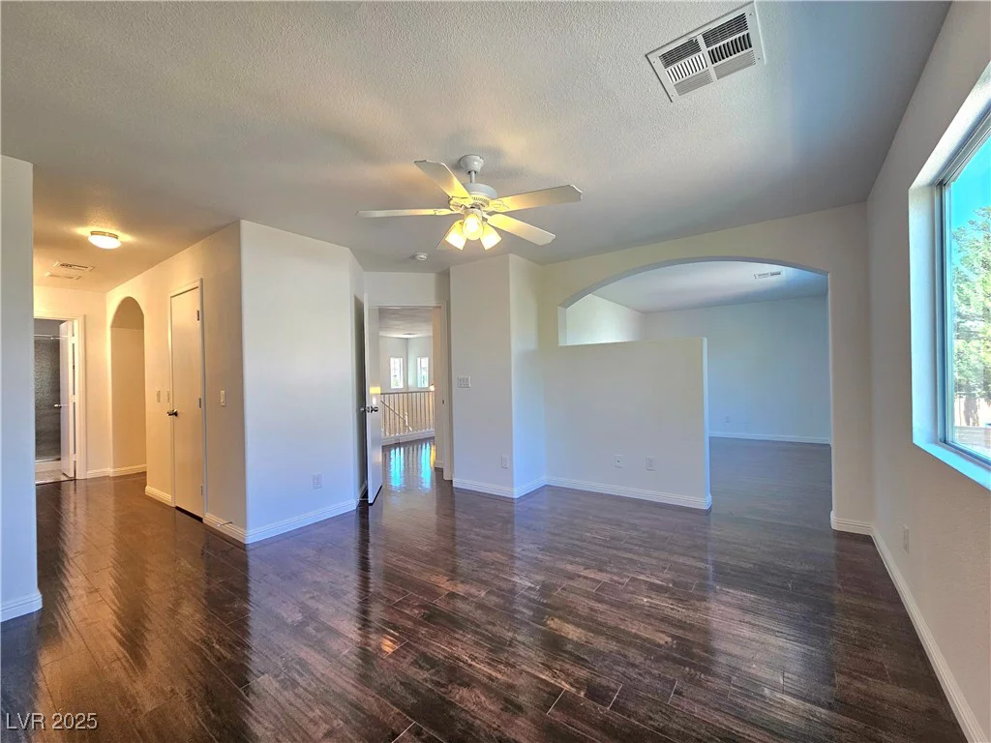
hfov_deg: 106.2
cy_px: 372
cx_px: 496
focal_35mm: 13
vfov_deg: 89.9
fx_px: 372
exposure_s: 1/60.2
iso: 64
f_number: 2.2
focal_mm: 2.2
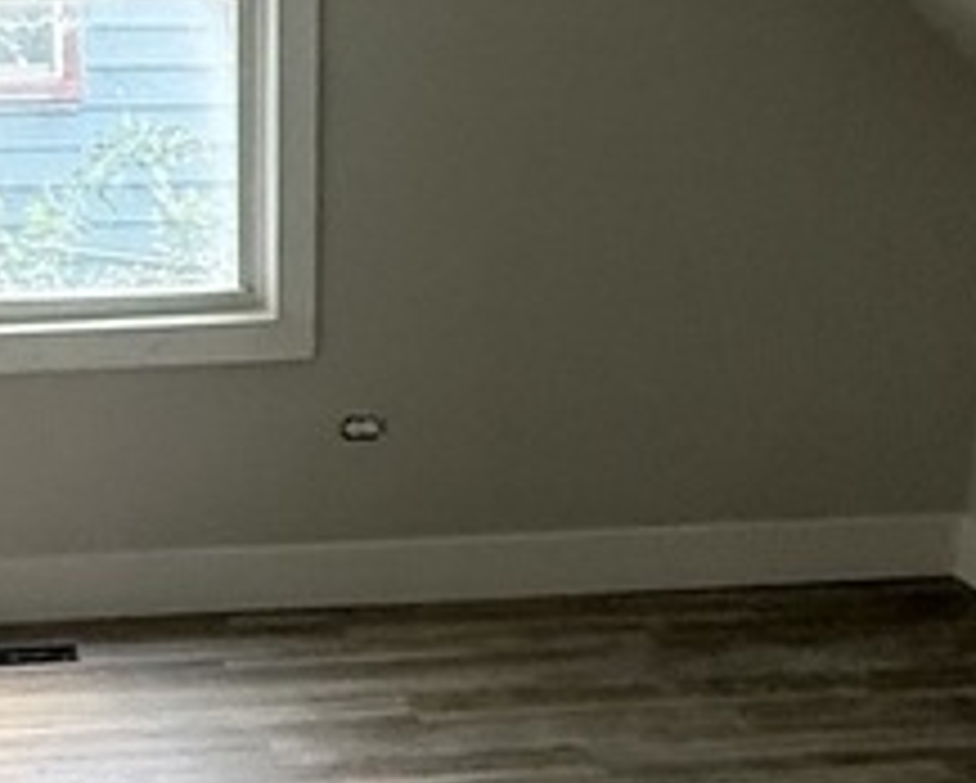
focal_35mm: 68
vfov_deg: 21.8
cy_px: 752
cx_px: 157
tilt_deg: -19.4
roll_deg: +0.8
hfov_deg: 27.2
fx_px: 1966
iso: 400
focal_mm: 2.22
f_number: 2.2
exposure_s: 1/120
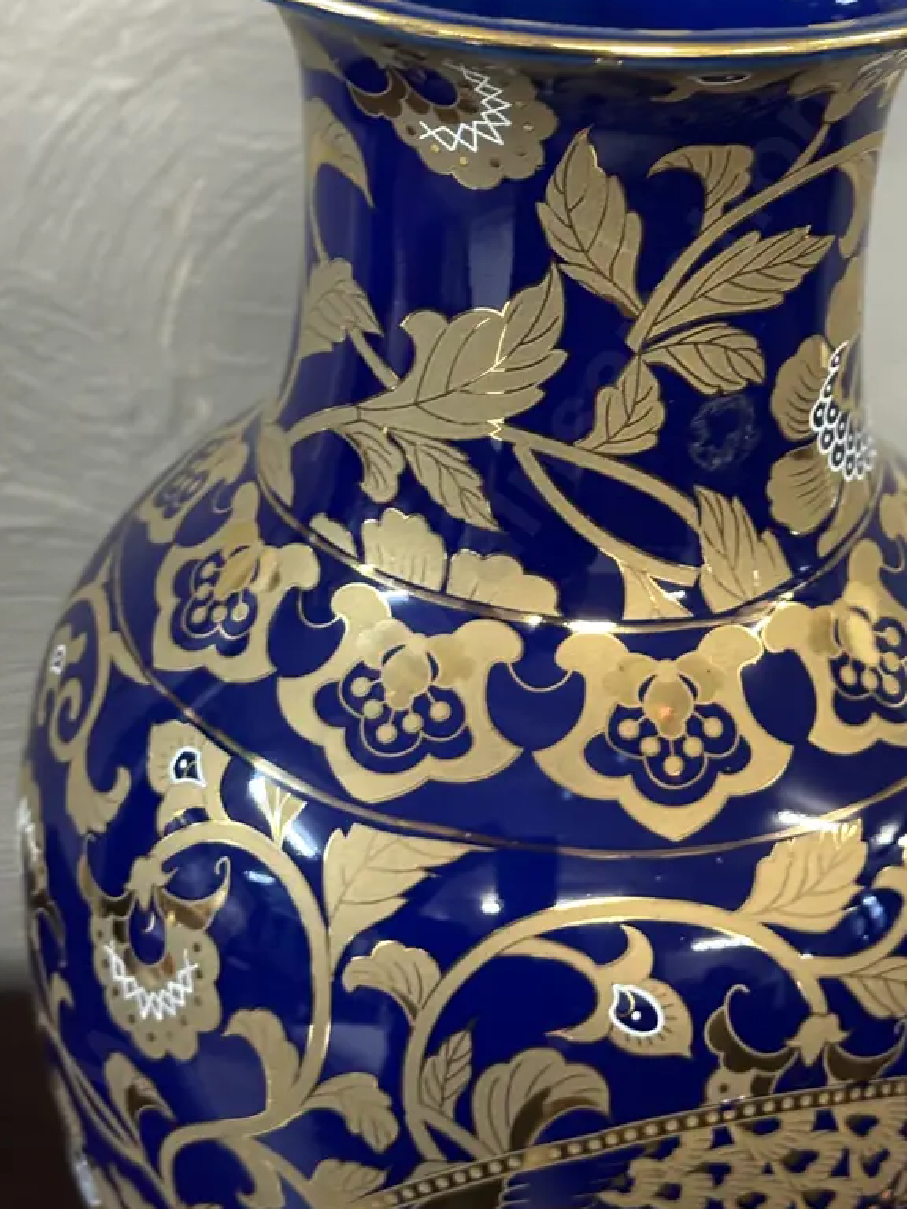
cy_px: 442
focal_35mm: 64
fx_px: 2236
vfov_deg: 30.1
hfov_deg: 22.9
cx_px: 567
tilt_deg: -29.5
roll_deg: -3.5
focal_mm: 6.86
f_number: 1.78
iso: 250
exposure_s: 1/33
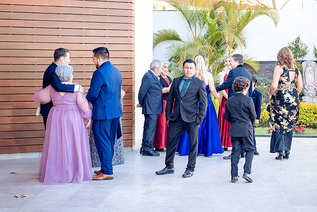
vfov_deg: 18.0
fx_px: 668
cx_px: 147
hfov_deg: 26.7
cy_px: 107
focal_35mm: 76
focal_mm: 70
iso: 320
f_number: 4
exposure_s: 1/125
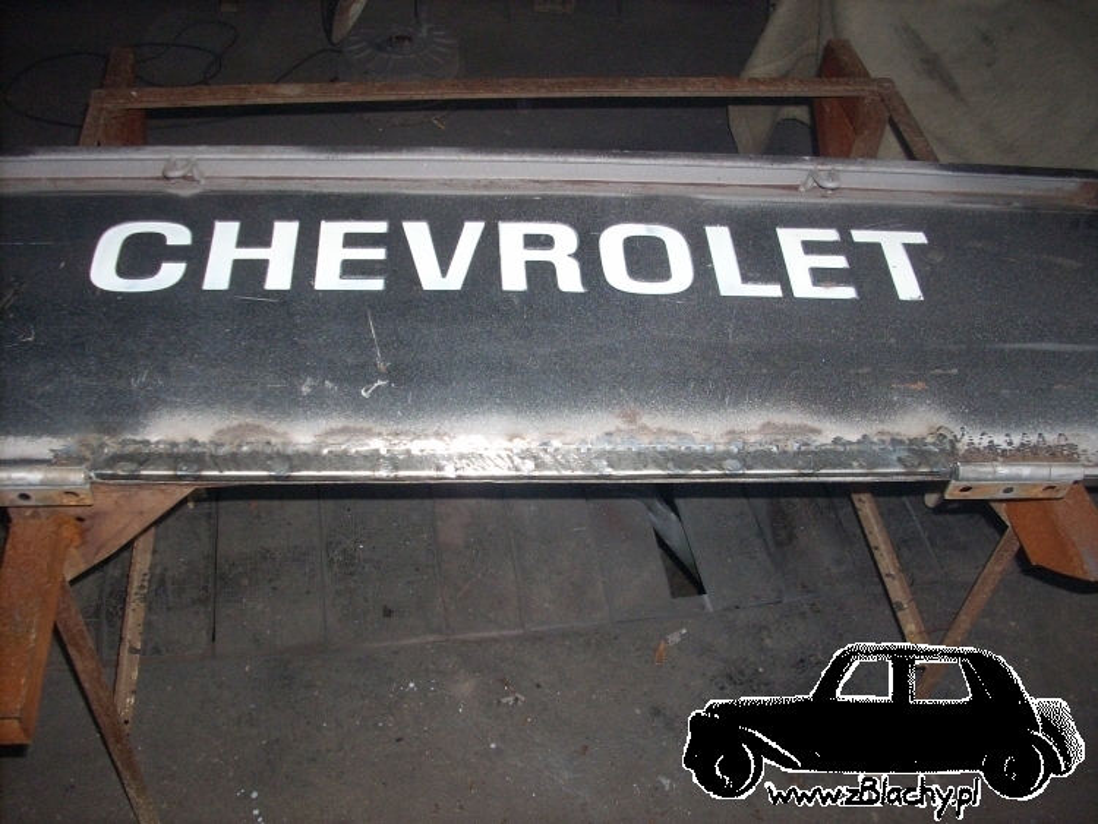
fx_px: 1174
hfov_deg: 50.1
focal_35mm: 37
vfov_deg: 38.7
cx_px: 549
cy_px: 412
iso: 200
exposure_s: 1/60
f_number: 2.8
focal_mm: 6.2
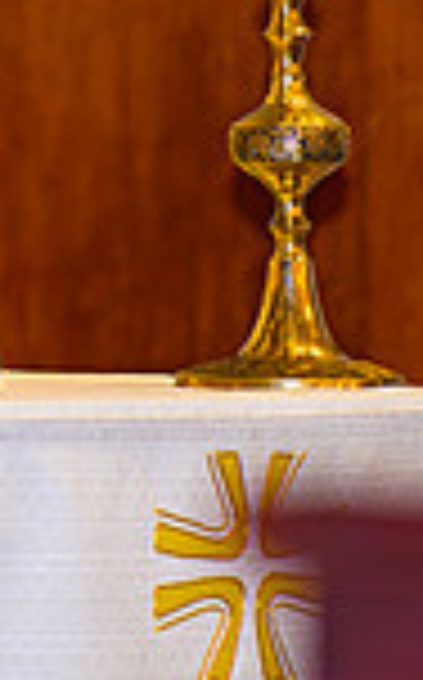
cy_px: -132
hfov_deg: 2.7
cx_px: -654
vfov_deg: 4.4
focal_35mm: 479
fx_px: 8861
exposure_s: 1/100
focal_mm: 105
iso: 100
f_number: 1.4
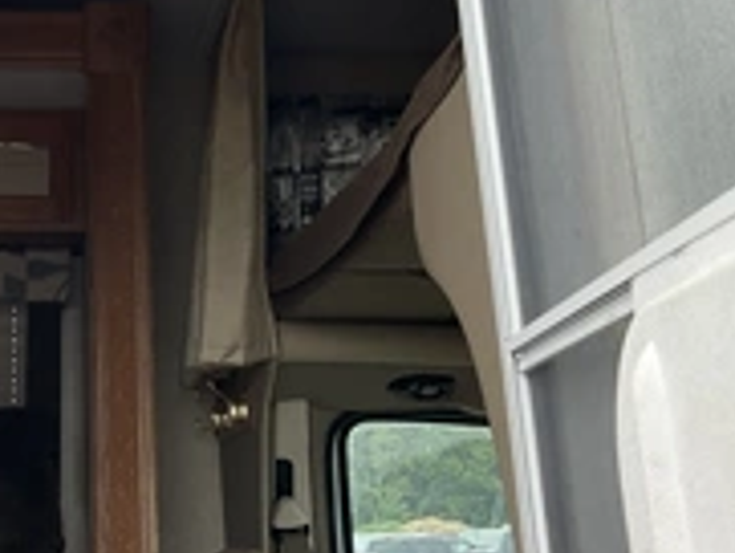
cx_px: 28
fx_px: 1360
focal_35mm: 64
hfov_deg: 28.7
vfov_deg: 22.1
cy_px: 4
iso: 25
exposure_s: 1/403
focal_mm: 3
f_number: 1.8
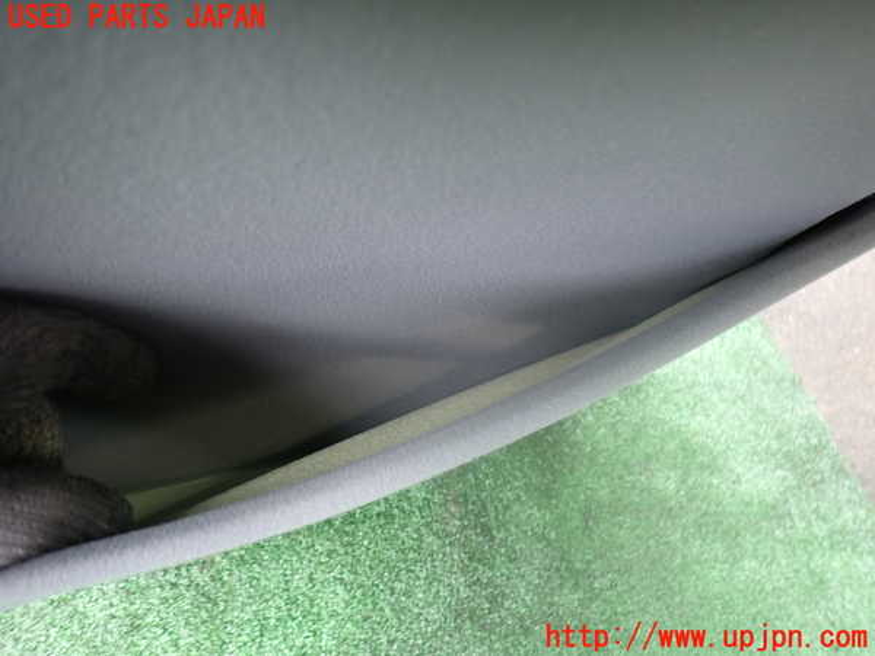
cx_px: 438
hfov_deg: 69.4
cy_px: 328
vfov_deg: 54.9
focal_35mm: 25
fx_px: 632
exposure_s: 1/30
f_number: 2
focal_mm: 4.5
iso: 200
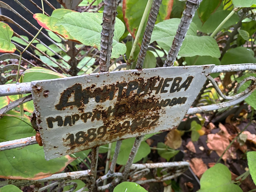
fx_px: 192
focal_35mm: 26
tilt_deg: -45.7
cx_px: 128
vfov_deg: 53.1
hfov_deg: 67.3
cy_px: 96
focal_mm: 5.96
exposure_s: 1/60
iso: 500
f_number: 1.6
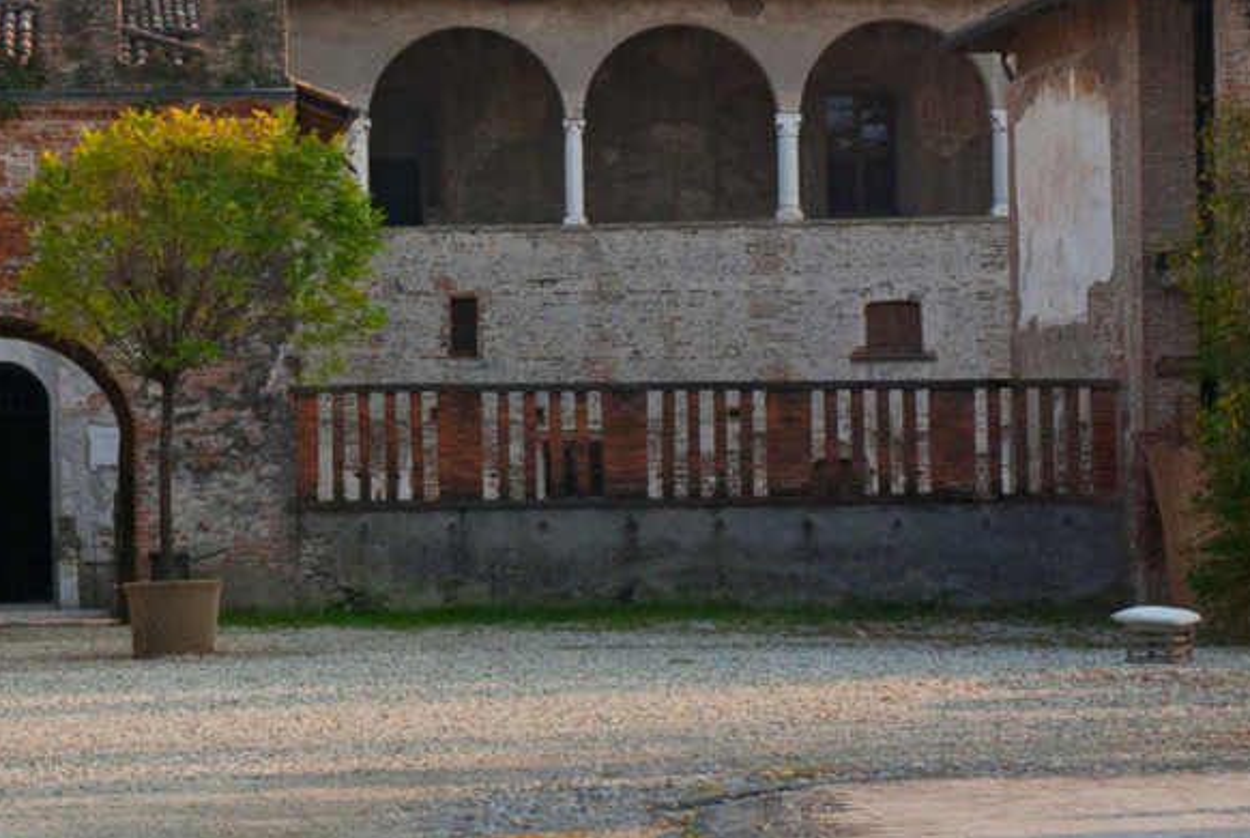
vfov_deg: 10.4
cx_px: 543
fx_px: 4590
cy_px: 42
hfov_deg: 15.5
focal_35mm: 132
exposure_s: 1/350
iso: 400
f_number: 8
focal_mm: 40
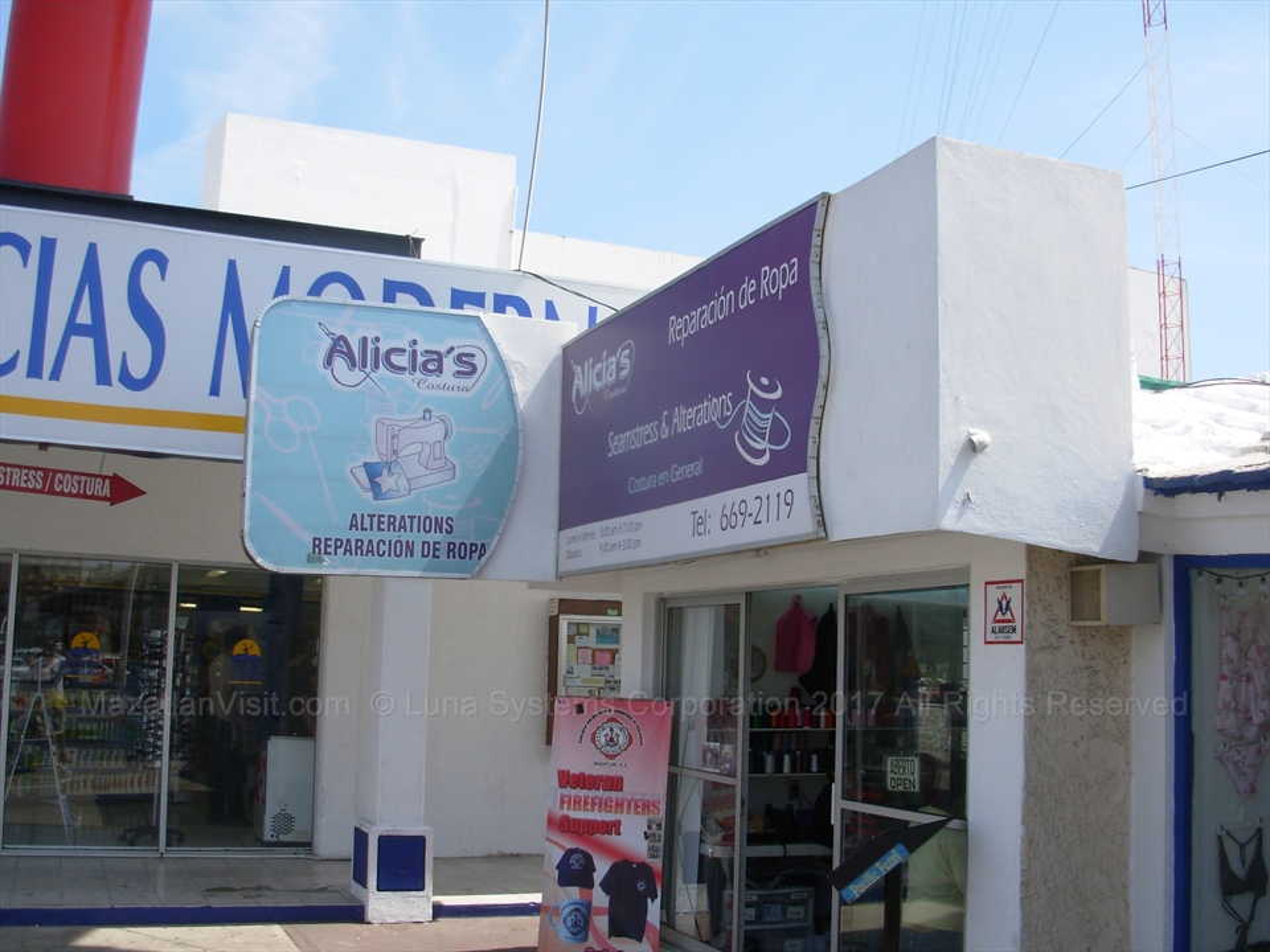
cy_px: 476
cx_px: 635
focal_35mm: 38
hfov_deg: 49.0
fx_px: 1394
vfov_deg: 37.7
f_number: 2.9
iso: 50
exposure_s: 1/745
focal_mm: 6.3
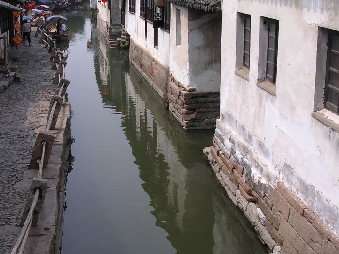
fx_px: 529
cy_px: 97
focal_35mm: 54
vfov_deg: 26.9
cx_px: 109
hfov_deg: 35.2
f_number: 5.6
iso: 100
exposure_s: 1/286
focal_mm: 5.8
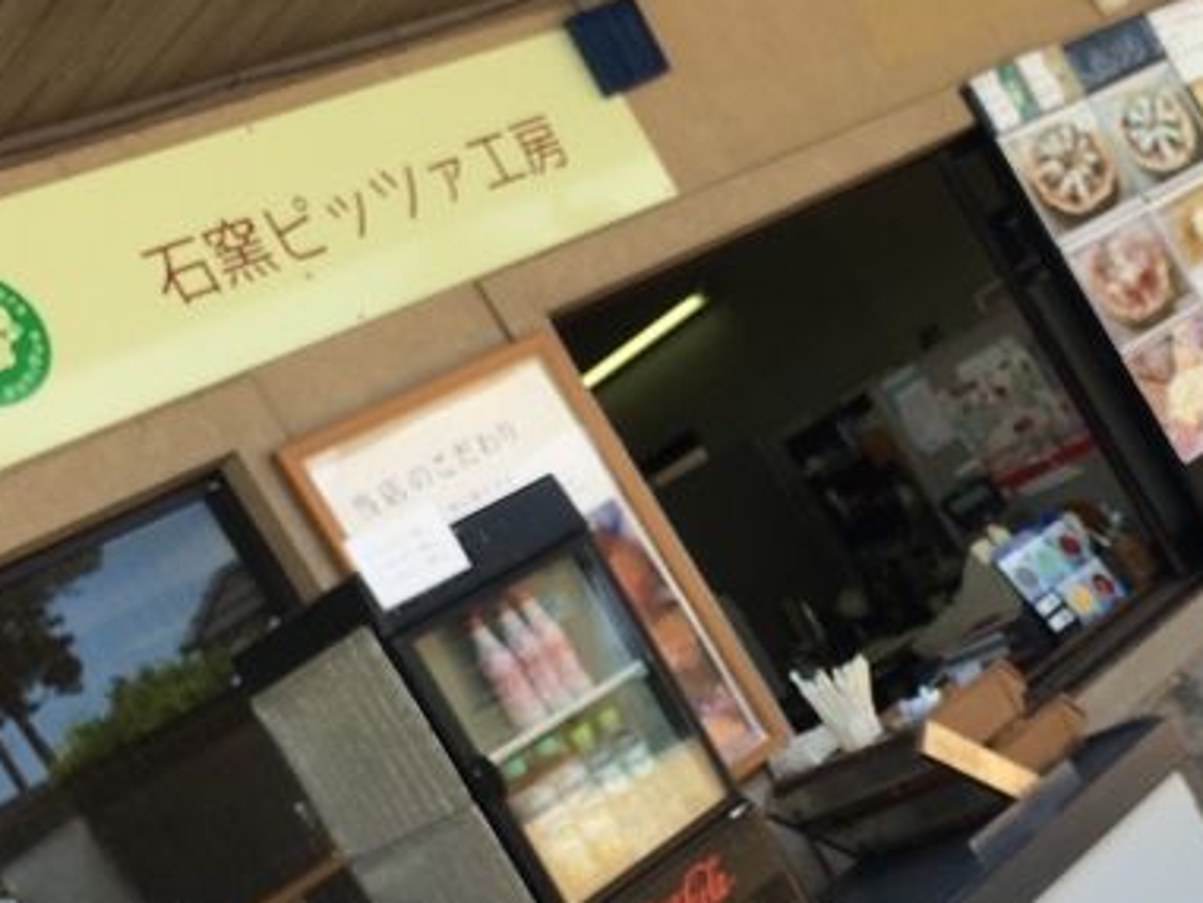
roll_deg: +32.3
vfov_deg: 23.4
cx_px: 810
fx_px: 2155
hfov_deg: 30.9
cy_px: 677
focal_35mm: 62
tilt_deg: -6.5
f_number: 2.2
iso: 32
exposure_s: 1/554
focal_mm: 4.15
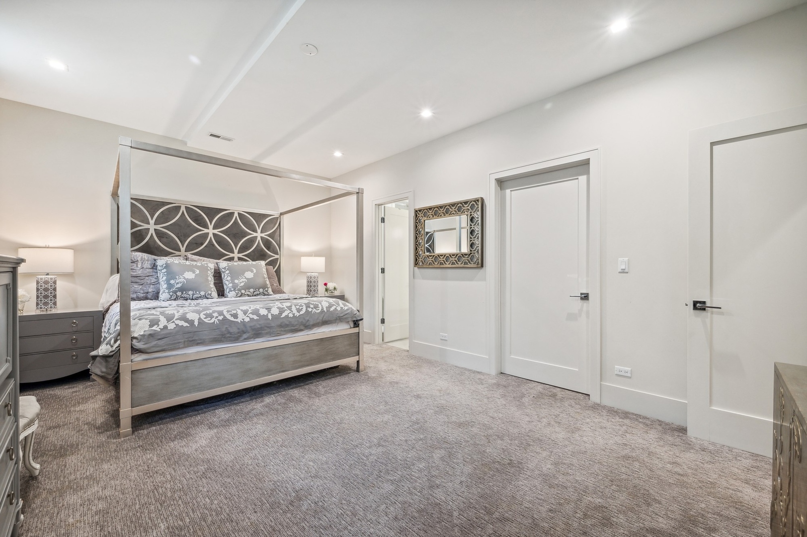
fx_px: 314
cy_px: 268
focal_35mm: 14
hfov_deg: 104.3
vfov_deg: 81.1
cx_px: 404
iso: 400
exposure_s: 1/4
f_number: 10
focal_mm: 14
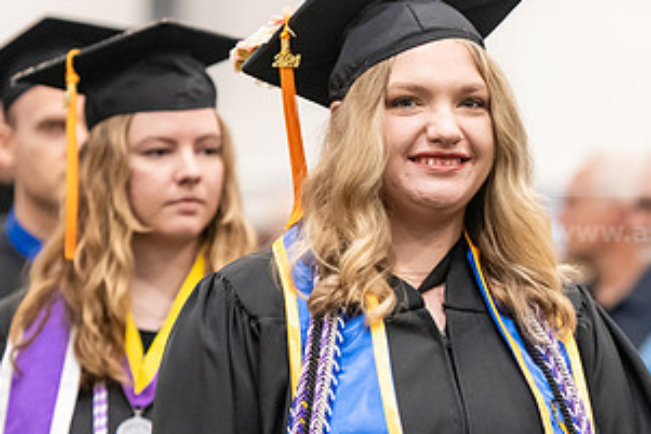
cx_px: 452
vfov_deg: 4.8
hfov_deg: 7.1
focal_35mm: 289
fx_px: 5228
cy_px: 277
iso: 3200
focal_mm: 150
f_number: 3.2
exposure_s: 1/200
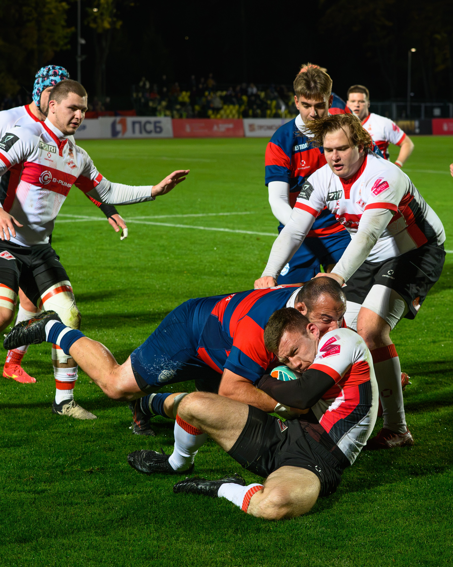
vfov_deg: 18.8
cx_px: 255
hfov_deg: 15.0
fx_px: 1717
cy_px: 273
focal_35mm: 102
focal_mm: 70
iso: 6400
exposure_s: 1/1600
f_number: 5.6
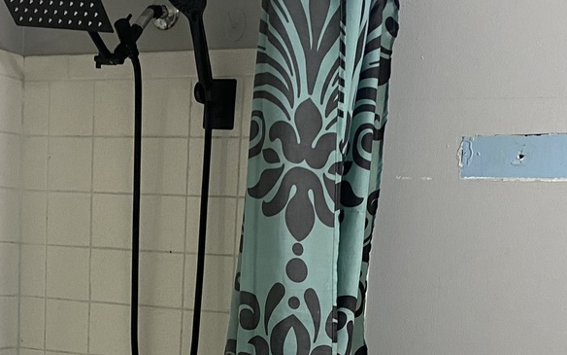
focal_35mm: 68
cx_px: 255
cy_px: 429
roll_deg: -3.4
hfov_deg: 30.2
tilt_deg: -5.8
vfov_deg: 18.2
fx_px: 1051
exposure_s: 1/60
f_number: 1.8
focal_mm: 4.25
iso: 250
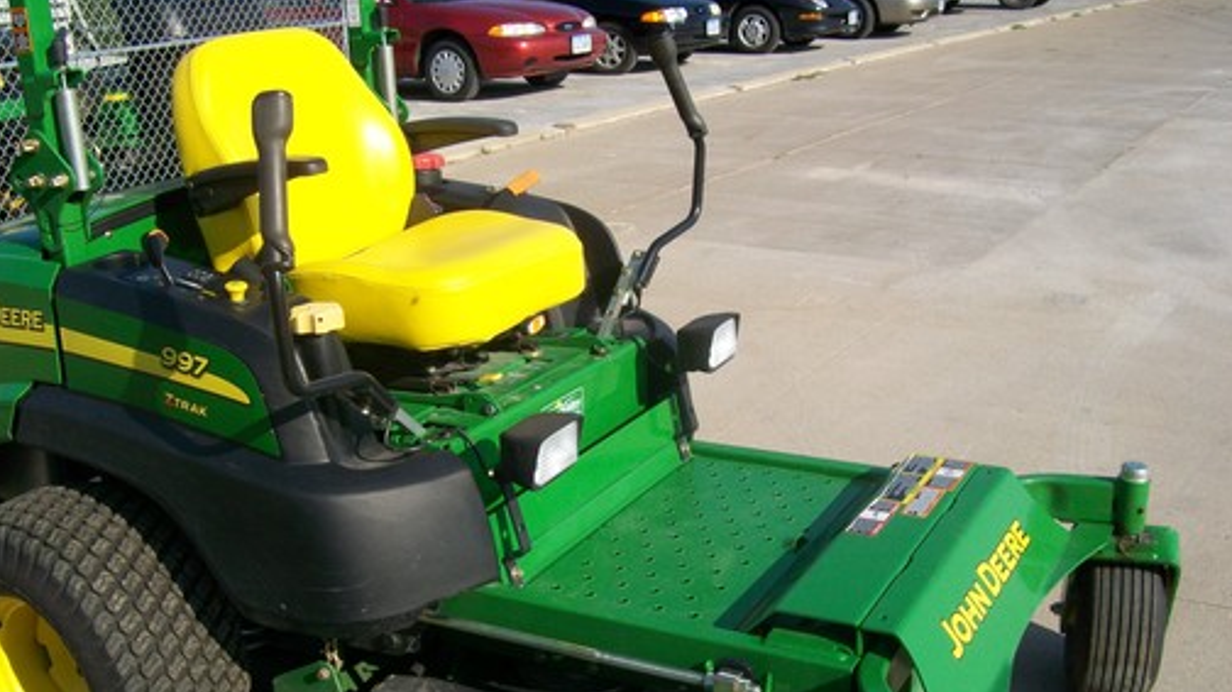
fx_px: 1306
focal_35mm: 40
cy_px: 452
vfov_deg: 29.5
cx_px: 577
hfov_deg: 50.5
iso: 64
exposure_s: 1/400
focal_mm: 6.1
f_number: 4.9
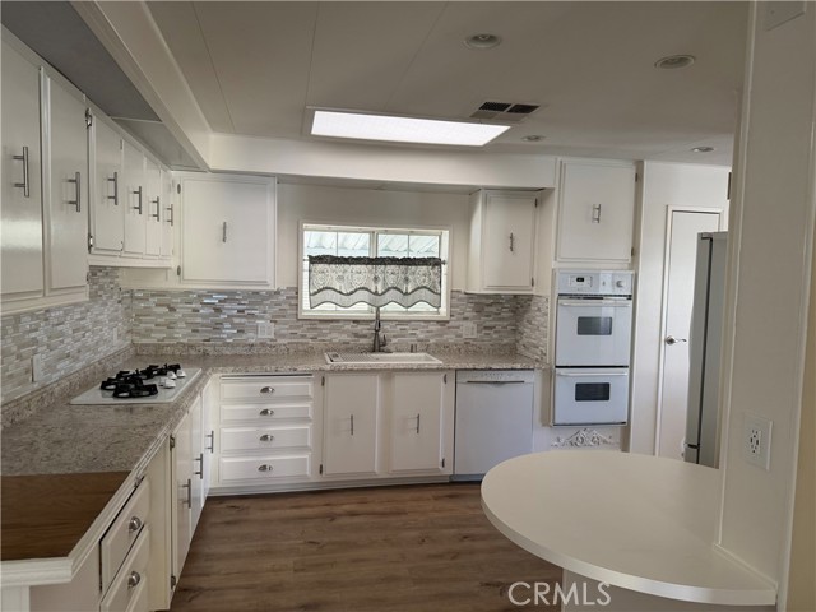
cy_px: 306
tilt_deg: -5.3
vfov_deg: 56.8
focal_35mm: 24
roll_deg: -0.7
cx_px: 408
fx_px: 566
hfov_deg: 71.6
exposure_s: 1/120
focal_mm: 6.76
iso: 200
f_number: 1.78
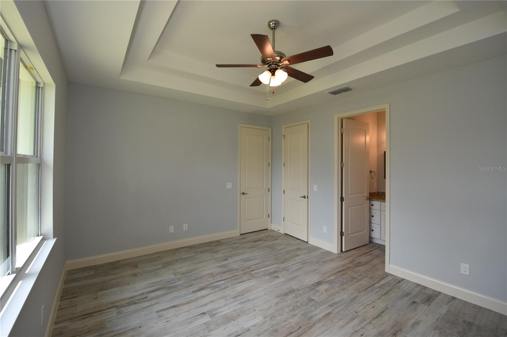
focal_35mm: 15
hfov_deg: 100.4
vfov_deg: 77.3
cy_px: 168
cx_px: 254
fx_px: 211
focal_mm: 10
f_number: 5
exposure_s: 1/100
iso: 200
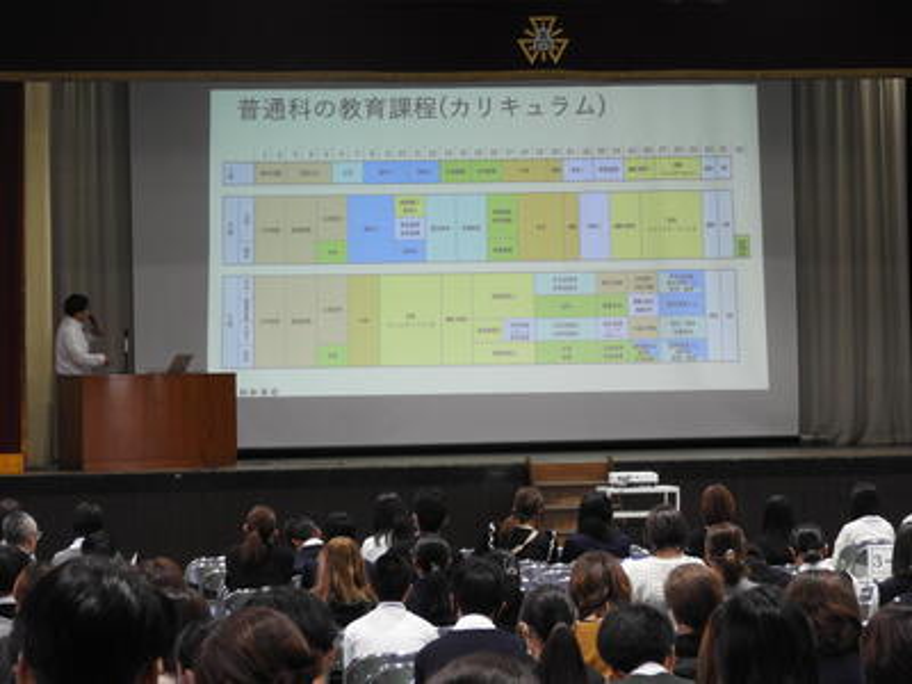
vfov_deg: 11.9
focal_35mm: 125
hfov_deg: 15.8
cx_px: 456
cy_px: 342
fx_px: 3293
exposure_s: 1/25
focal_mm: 22.4
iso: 400
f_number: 5
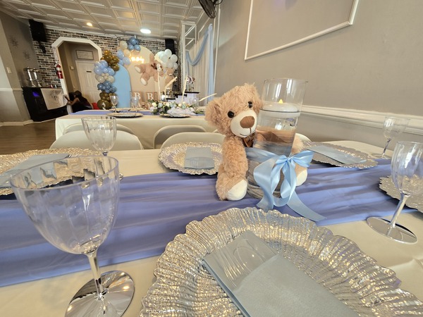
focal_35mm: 13
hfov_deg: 106.2
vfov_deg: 89.9
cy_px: 158
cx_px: 212
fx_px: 159
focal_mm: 2.2
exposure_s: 1/60
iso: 125
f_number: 2.2
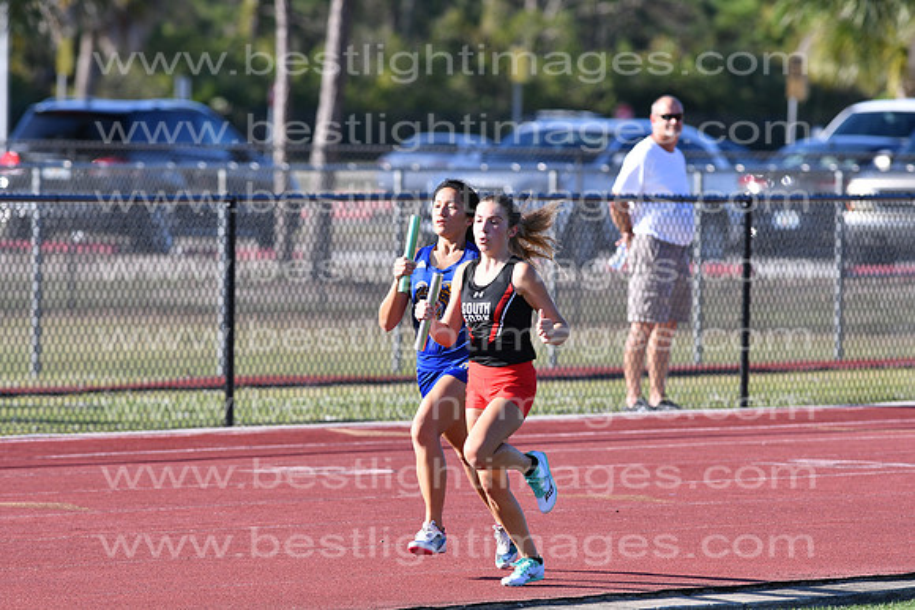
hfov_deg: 4.6
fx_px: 11440
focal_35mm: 450
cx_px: 458
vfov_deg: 3.1
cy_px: 305
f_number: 5.6
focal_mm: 300
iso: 400
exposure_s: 1/1600
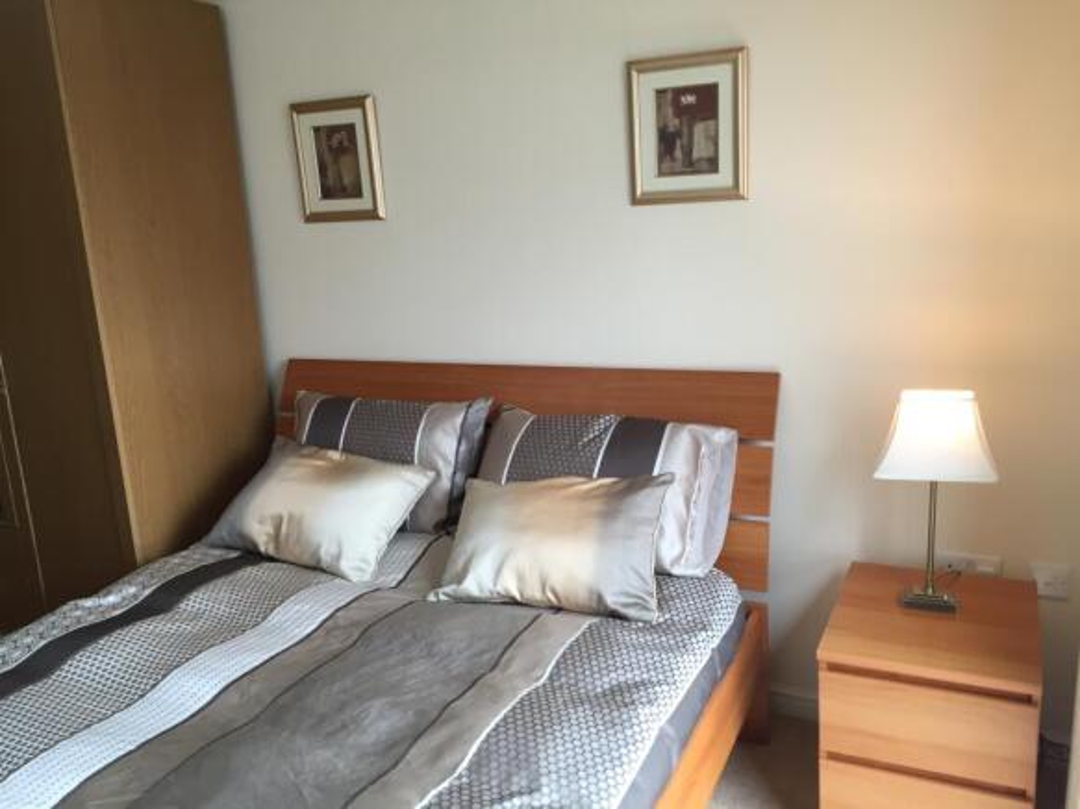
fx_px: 905
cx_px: 540
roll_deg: +5.8
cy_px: 404
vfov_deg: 48.2
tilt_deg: -13.1
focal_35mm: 29
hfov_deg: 61.7
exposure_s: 1/33
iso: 40
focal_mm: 4.15
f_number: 2.2
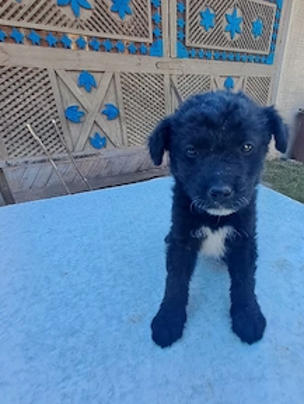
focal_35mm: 18
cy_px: 199
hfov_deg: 70.0
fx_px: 211
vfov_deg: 87.7
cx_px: 198
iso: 40
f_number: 2.2
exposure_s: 1/312
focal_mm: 1.42
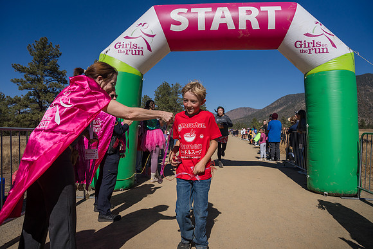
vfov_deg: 53.2
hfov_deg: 73.7
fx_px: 249
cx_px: 186
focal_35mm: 24
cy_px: 124
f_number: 4
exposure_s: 1/8000
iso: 320
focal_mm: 24
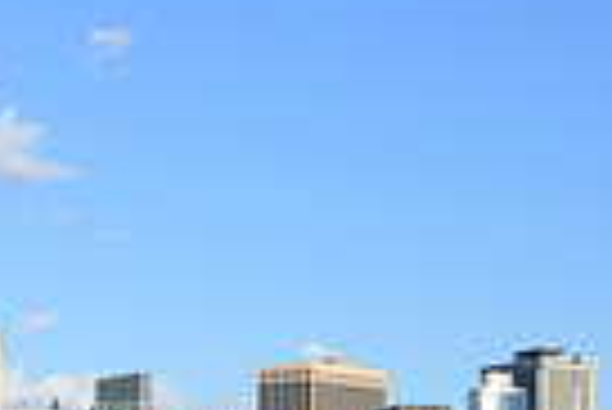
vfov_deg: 8.4
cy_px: 520
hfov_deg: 12.2
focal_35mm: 162
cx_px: -220
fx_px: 2757
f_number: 5.6
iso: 125
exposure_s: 1/640
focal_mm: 38
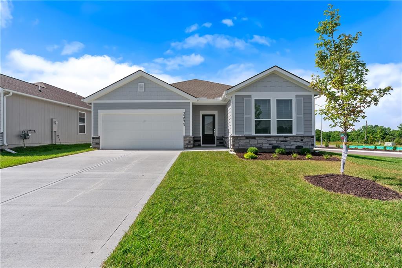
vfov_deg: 70.4
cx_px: 201
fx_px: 190
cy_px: 134
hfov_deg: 93.3
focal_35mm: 17
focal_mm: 17
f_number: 18
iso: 200
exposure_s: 1/40
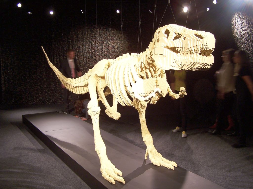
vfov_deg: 37.7
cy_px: 94
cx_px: 126
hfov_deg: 49.0
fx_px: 278
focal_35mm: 38
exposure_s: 1/4
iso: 80
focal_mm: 6.3
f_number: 2.8
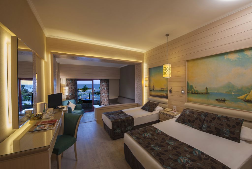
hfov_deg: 104.2
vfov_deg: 81.3
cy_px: 84
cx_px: 126
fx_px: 98
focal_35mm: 14
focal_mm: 14
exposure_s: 1/1.67
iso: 100
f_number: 8
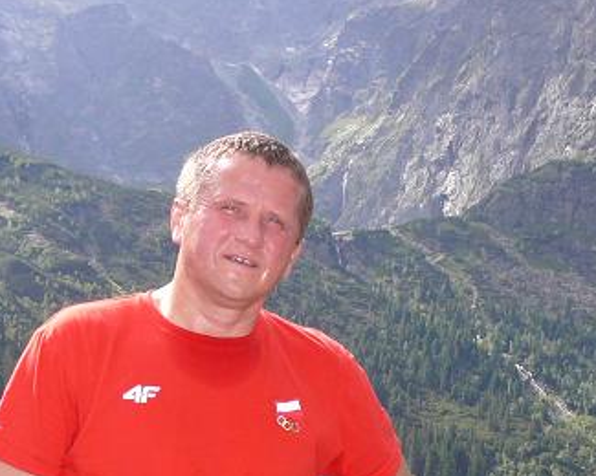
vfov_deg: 15.6
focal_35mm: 96
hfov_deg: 19.9
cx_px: 235
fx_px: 1693
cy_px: 527
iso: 100
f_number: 3.2
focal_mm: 7.4
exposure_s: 1/640
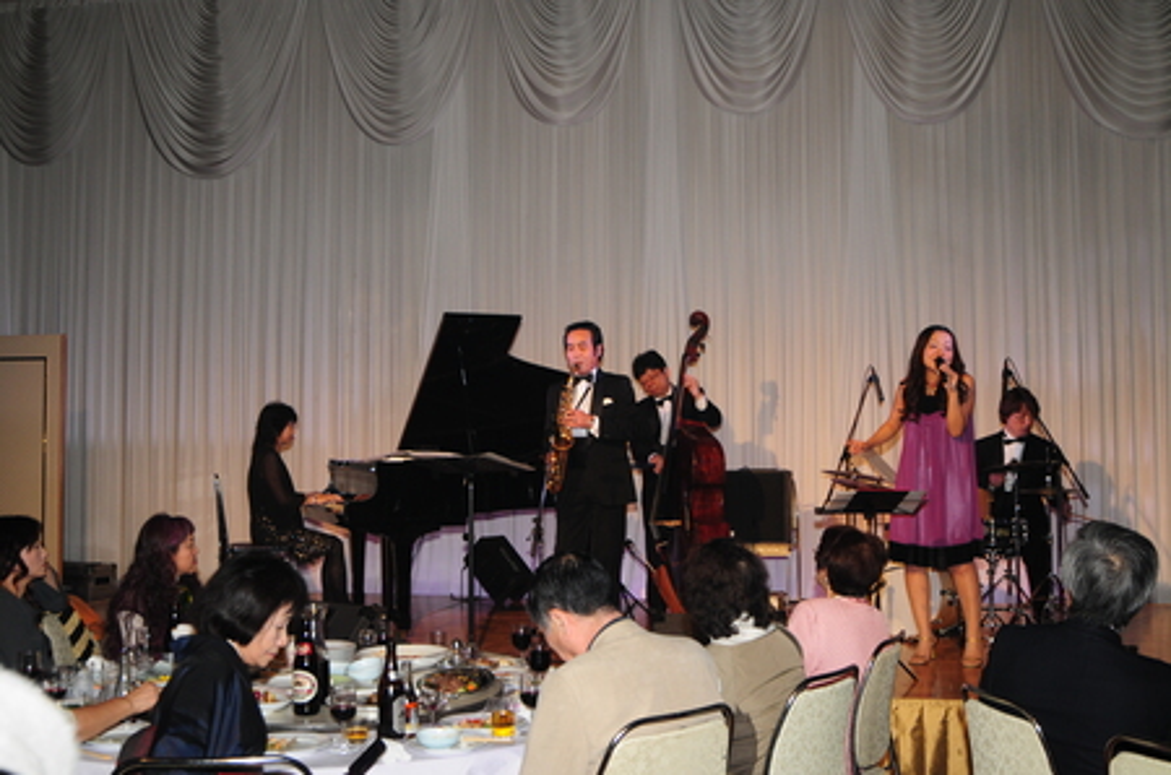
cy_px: 388
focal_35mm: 42
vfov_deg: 31.8
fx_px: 1363
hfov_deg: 46.5
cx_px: 586
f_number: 5.6
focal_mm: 28
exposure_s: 1/30
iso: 400
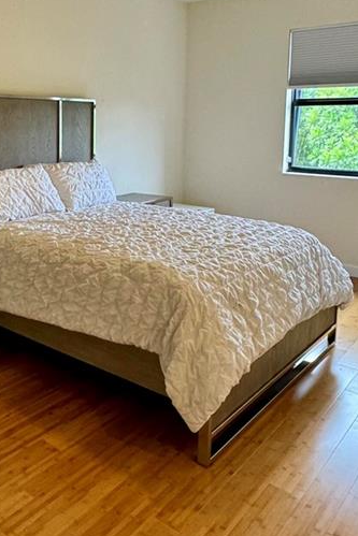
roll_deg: -0.3
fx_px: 522
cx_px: 98
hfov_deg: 37.1
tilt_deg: -6.2
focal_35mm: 35
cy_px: 190
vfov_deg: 53.6
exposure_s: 1/120
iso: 250
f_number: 2.2
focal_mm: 2.22
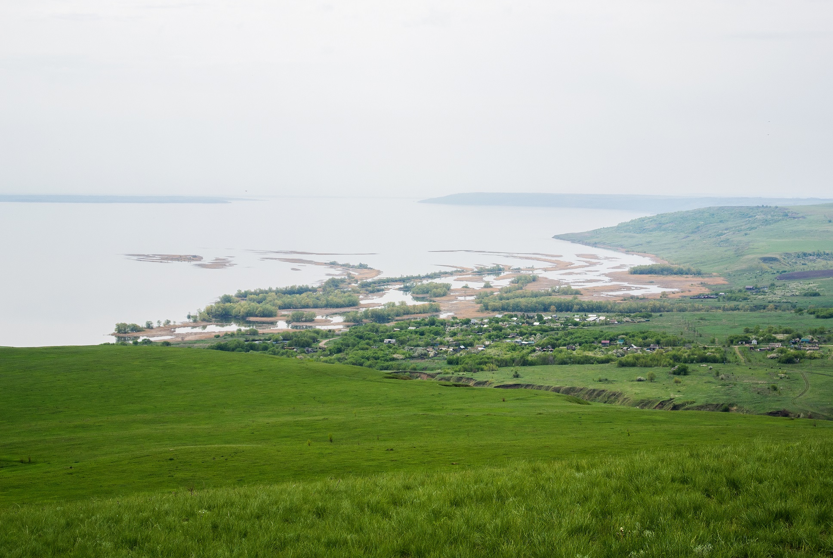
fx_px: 1714
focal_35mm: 74
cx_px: 416
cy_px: 279
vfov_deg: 18.5
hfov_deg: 27.3
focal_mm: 27.5
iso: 100
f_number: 5.6
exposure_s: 1/500
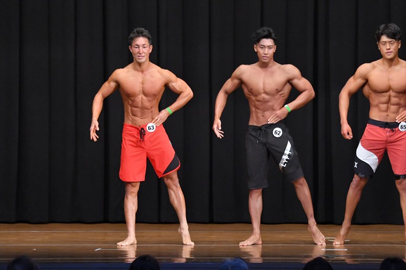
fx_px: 2277
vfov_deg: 6.8
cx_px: 203
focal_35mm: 202
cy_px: 135
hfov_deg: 10.2
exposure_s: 1/400
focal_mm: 135
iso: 8000
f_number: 5.6
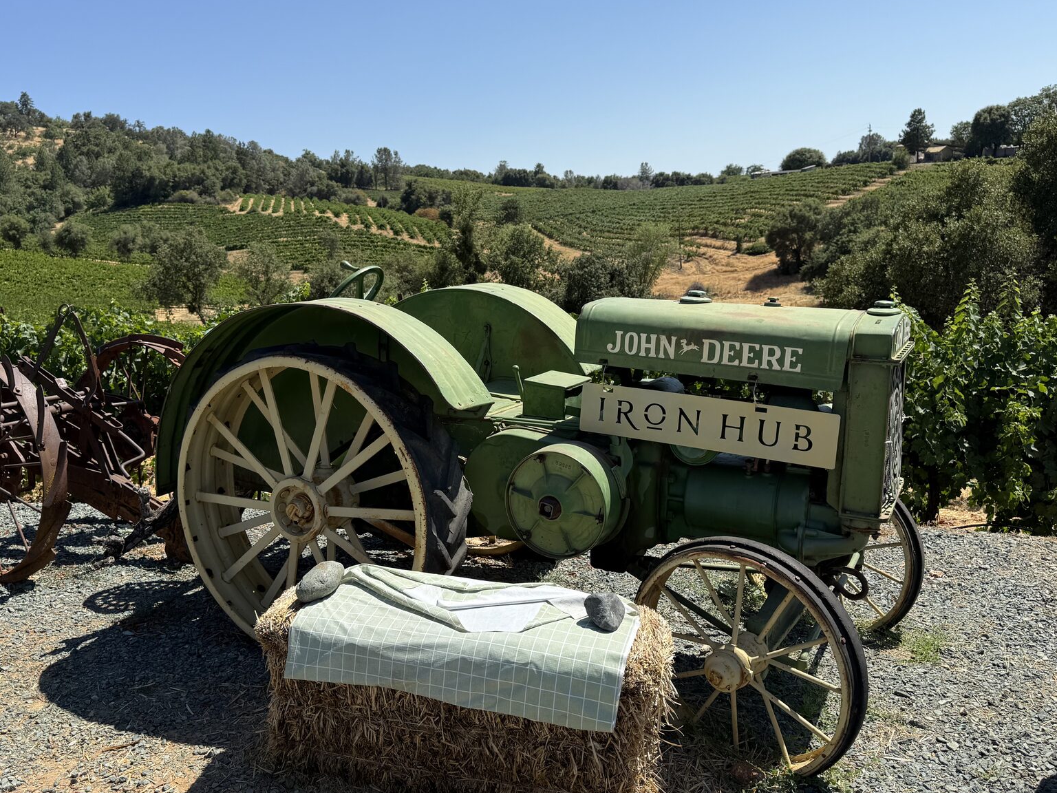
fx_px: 916
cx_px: 473
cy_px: 392
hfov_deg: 59.8
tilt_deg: -10.0
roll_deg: +4.2
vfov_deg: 46.8
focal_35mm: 30
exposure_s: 1/4673
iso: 80
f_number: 1.78
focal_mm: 6.76
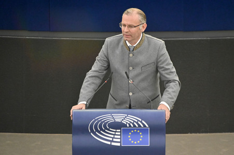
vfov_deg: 2.3
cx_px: 117
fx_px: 3897
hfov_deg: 3.4
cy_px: 78
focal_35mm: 600
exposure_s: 1/400
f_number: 6.3
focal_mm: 600
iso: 6400
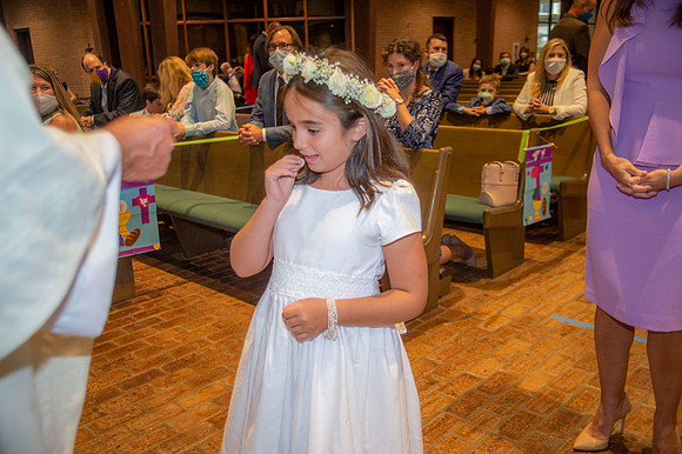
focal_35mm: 34
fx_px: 644
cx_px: 341
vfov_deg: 38.8
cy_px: 227
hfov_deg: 55.8
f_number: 4.5
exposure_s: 1/125
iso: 1600
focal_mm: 34
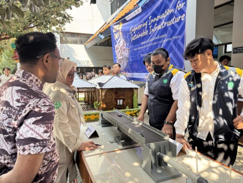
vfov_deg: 56.8
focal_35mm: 24
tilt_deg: -6.1
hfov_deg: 71.6
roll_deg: +0.8
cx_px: 122
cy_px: 92
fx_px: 169
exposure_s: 1/172
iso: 80
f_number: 1.78
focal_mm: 6.76
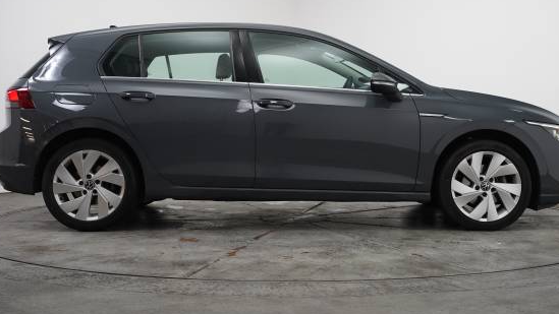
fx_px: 743
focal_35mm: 50
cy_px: 121
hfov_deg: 41.2
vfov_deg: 23.9
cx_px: 294
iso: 1600
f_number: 4
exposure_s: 1/160
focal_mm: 41.1
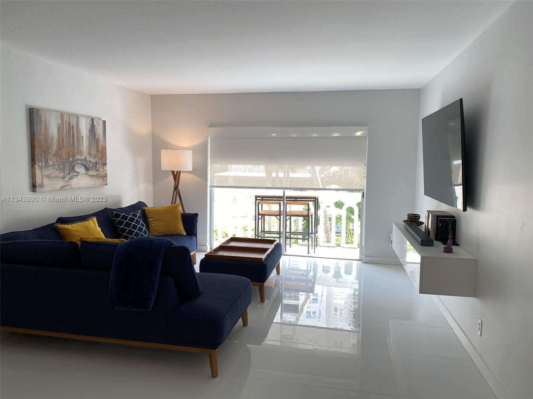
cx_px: 266
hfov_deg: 67.3
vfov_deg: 53.1
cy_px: 200
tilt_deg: -4.8
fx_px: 400
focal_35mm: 26
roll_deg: -0.9
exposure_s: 1/122
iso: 32
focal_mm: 4.25
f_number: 1.8
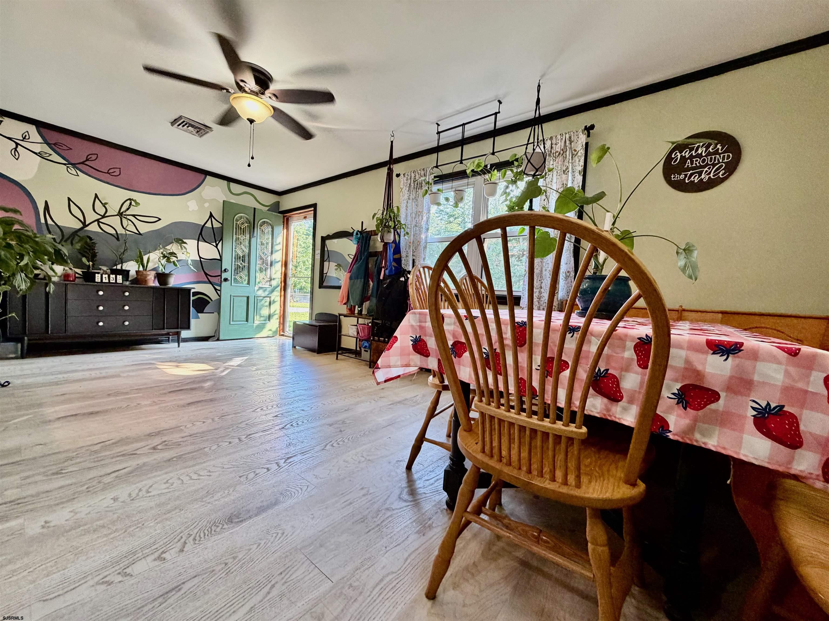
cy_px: 310
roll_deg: -3.5
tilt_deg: -2.6
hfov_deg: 102.1
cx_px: 414
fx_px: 335
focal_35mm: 14
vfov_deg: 85.7
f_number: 2.2
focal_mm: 2.22
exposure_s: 1/60
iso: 200
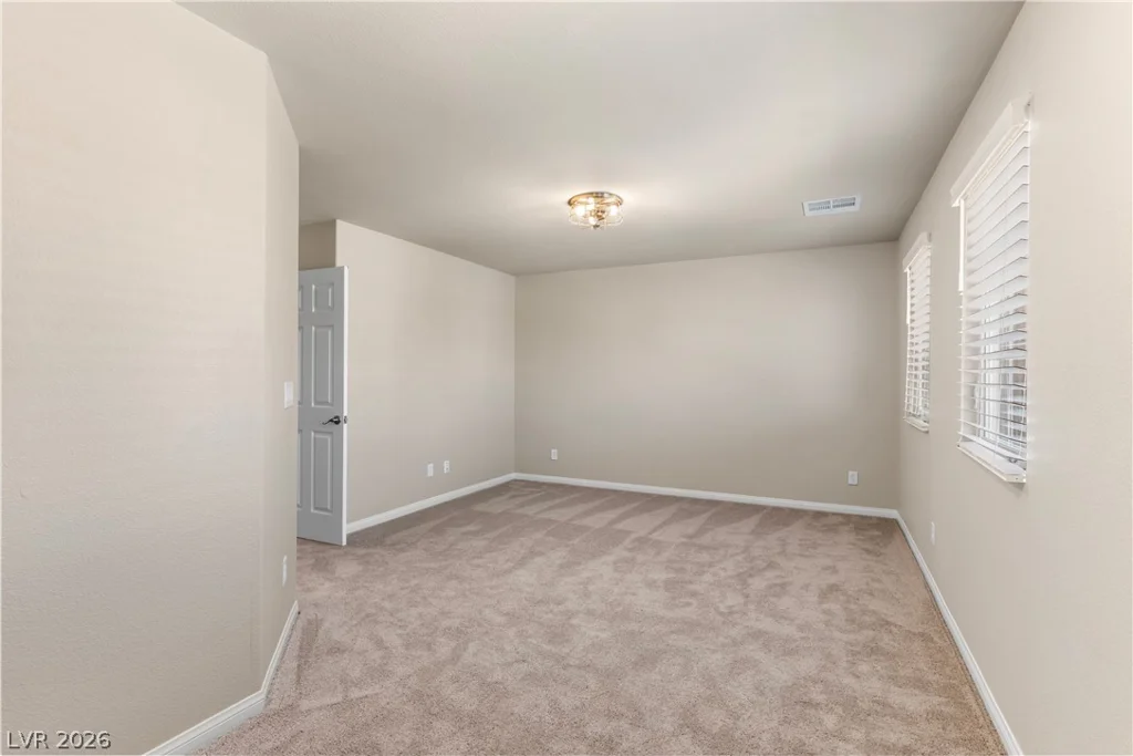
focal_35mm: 17
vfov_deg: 70.5
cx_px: 566
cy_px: 378
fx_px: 535
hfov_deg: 93.3
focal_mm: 17
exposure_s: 1/1.67
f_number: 8
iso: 400
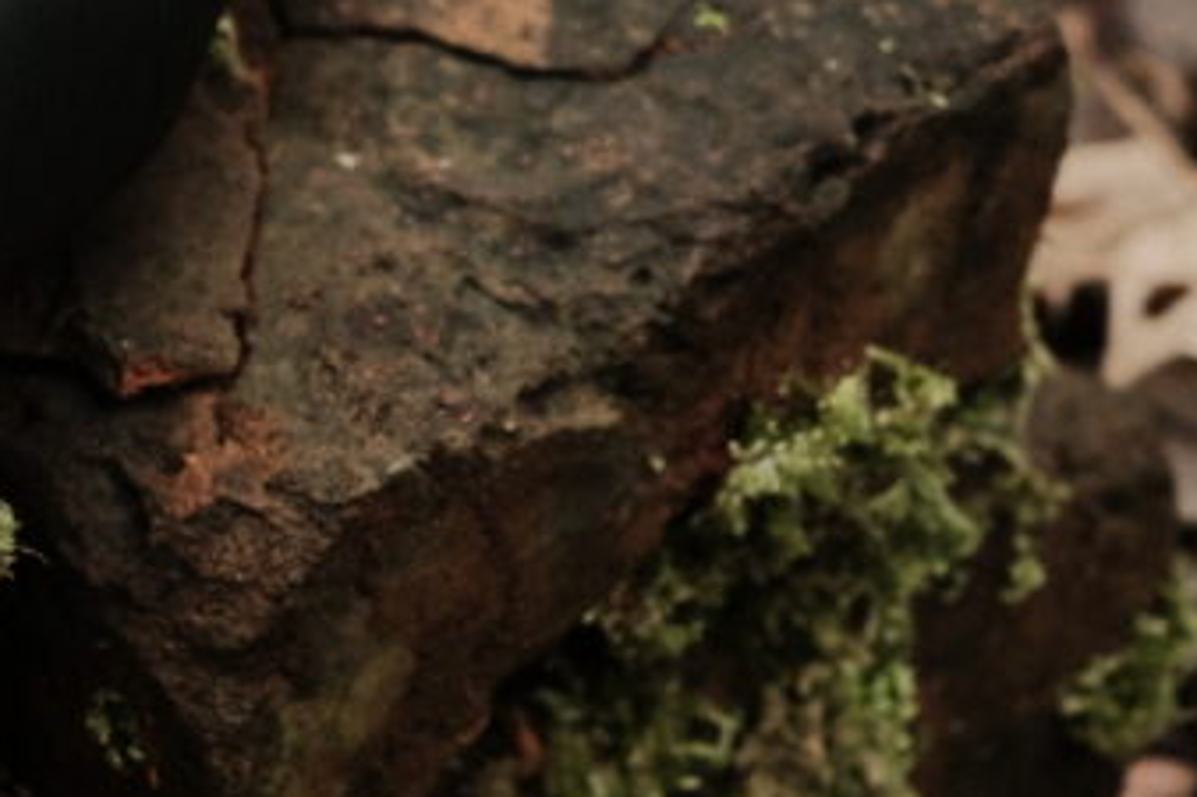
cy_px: -101
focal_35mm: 106
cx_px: -581
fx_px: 3523
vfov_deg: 12.7
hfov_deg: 17.4
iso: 800
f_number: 2.8
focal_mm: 23
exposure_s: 1/140
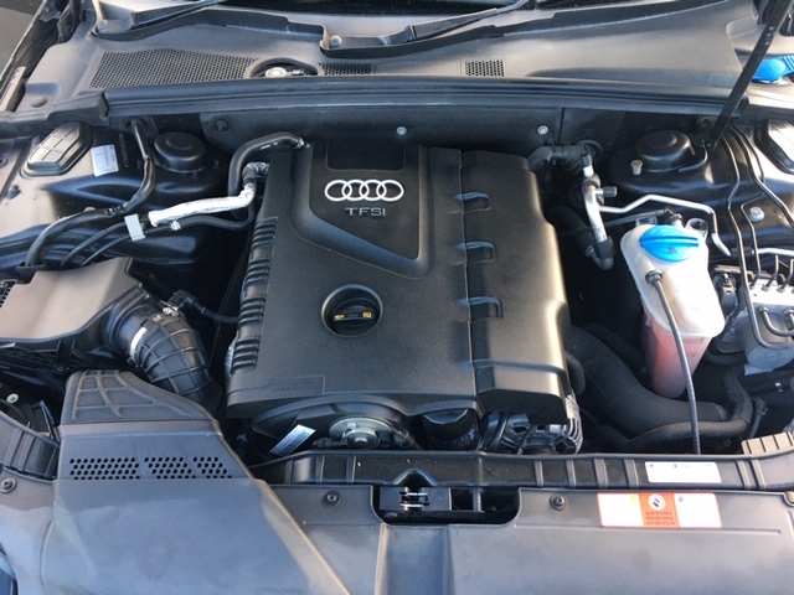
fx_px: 665
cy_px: 298
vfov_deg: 48.2
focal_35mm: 29
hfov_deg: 61.7
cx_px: 397
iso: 40
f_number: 2.2
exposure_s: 1/30
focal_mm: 4.15
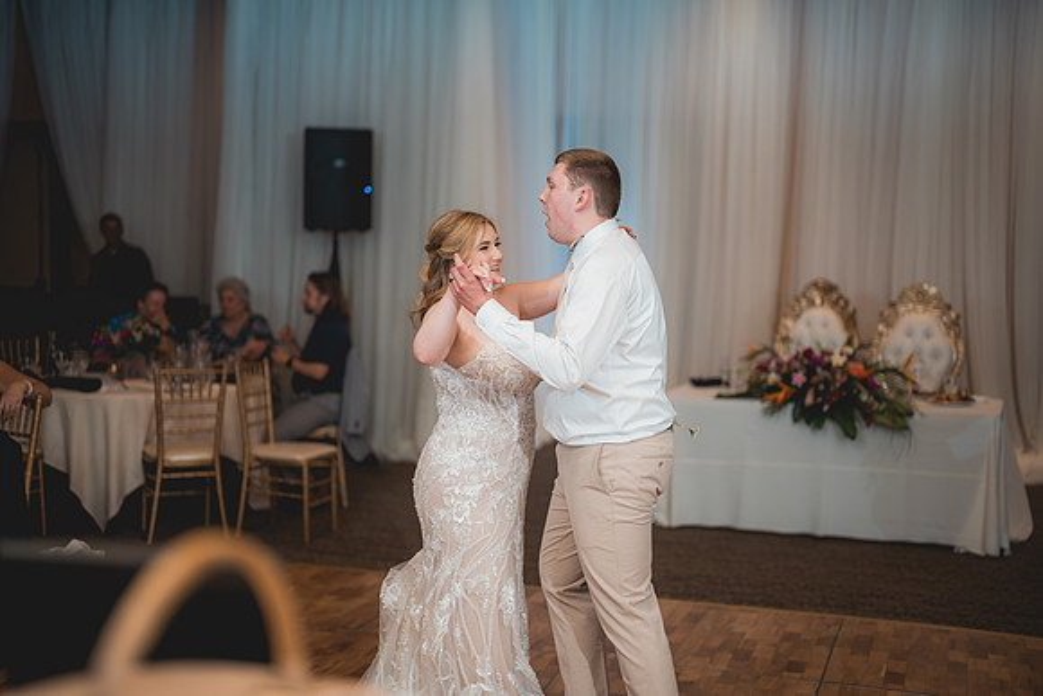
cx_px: 522
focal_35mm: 50
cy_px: 348
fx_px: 1449
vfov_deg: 27.0
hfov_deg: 39.6
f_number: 1.2
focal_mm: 50
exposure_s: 1/250
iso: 80
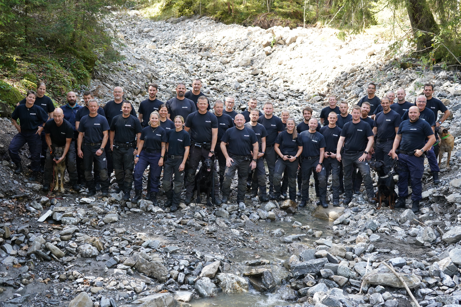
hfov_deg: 45.4
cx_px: 230
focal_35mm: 43
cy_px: 154
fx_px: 551
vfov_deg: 31.2
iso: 1000
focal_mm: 43
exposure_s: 1/160
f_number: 4.5
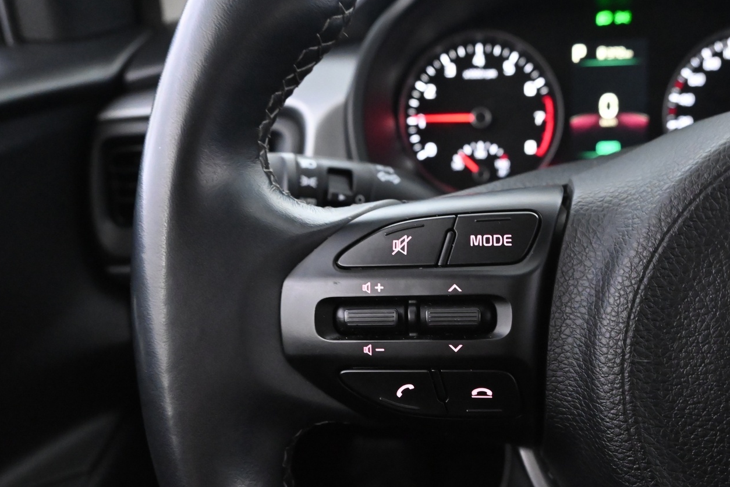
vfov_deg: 42.1
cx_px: 447
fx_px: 629
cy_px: 295
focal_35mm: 31
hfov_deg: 59.7
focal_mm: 16
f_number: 5.6
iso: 6400
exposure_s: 1/15
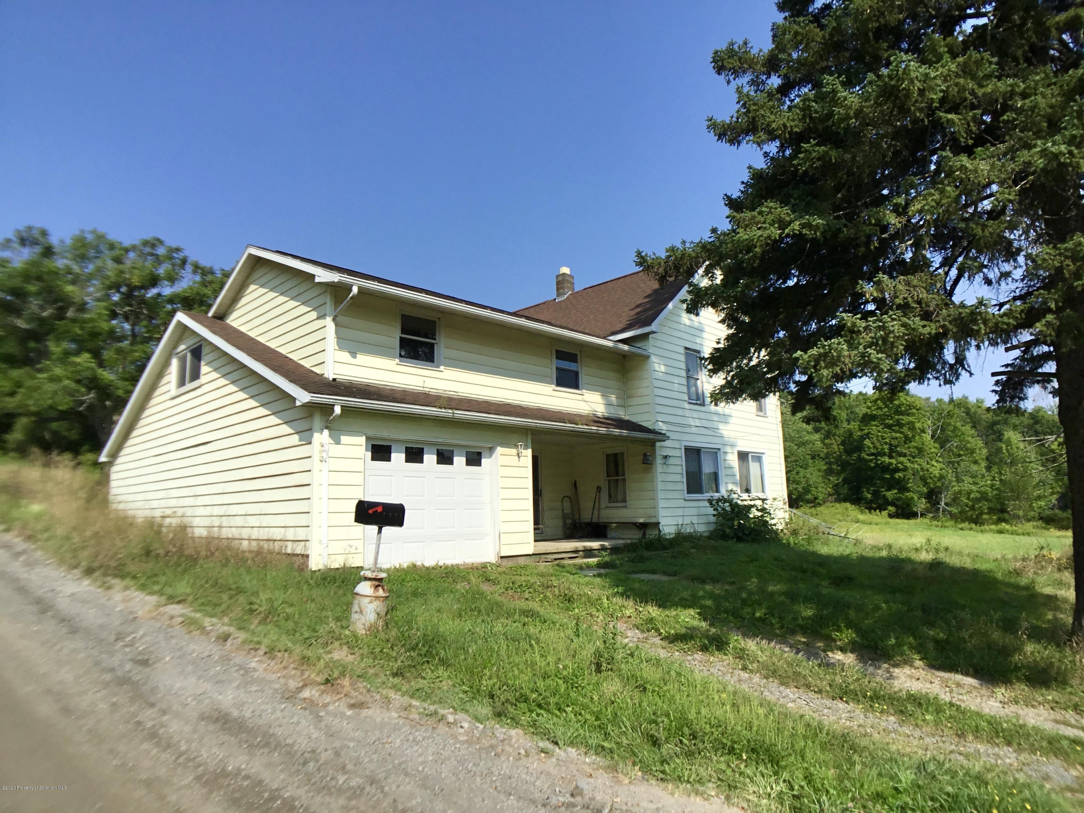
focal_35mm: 31
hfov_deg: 58.4
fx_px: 971
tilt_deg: +8.7
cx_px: 542
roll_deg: +1.3
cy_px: 406
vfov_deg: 45.4
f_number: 2.4
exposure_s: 1/2037
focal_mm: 3.3
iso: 25
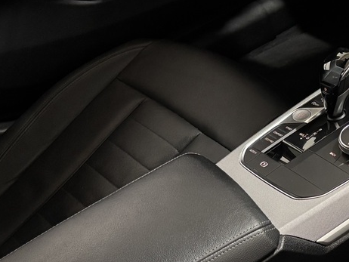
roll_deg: +5.2
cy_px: 97
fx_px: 817
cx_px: 443
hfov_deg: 21.9
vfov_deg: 18.2
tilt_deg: -37.7
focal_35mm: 81
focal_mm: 5.96
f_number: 1.6
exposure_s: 1/29
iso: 800
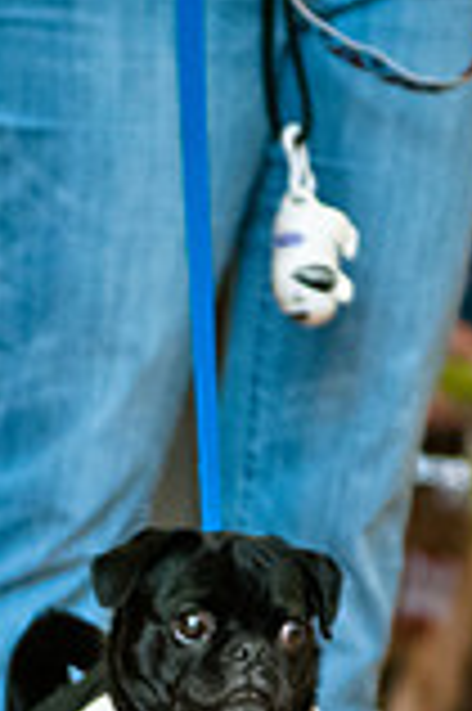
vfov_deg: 2.0
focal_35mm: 1018
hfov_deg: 1.3
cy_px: 790
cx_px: -31
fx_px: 20060
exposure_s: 1/200
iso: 200
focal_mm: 185
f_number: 2.8
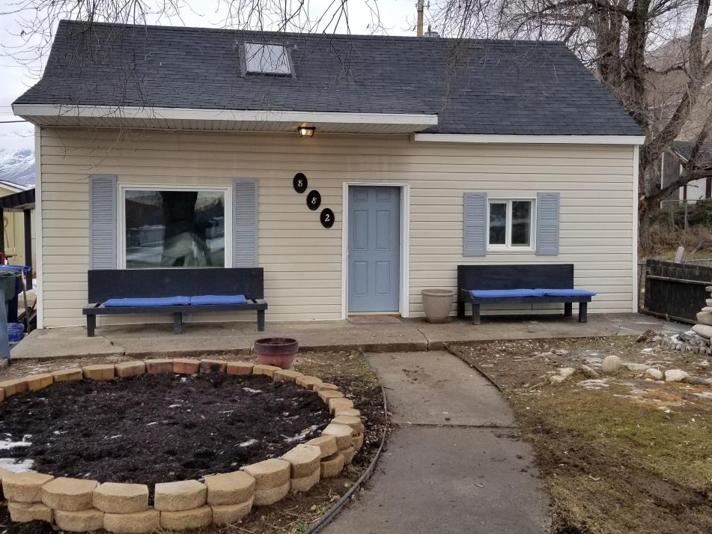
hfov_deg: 63.4
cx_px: 340
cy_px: 267
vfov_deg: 49.7
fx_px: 576
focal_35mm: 28
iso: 50
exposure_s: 1/1927
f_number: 1.7
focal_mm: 4.25
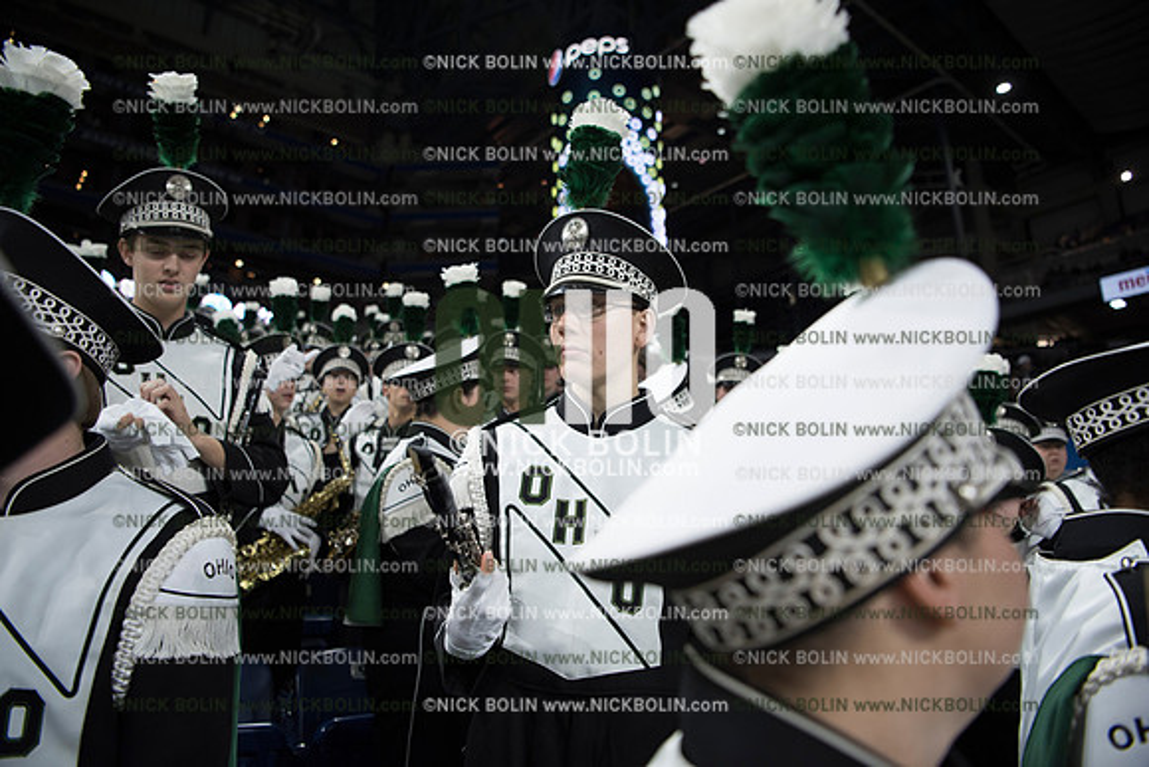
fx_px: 766
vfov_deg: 53.2
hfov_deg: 73.7
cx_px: 574
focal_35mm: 24
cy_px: 384
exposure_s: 1/640
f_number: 2.8
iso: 1250
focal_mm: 24
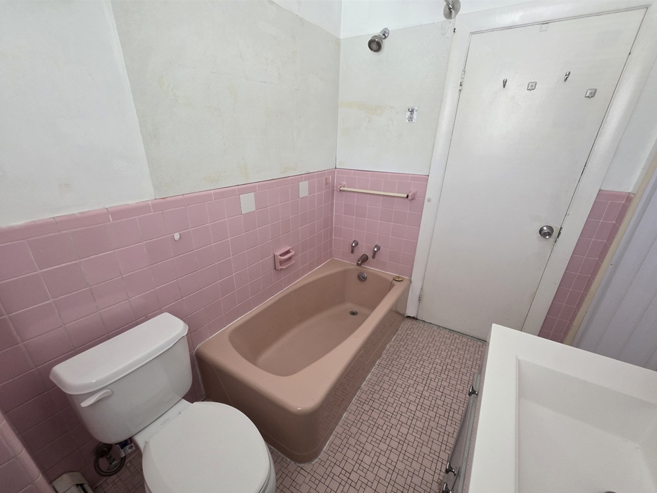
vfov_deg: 85.5
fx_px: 266
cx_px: 317
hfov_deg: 102.0
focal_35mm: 14
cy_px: 265
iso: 320
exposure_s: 1/60
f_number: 1.9
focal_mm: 2.2
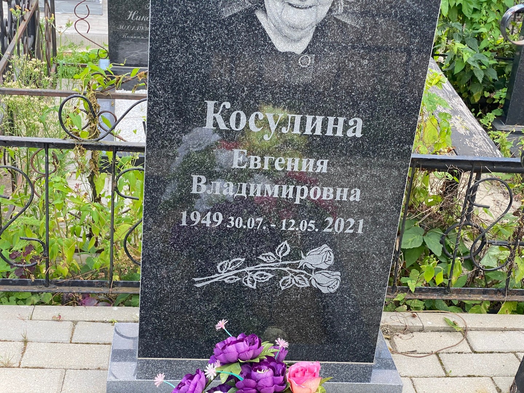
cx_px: 262
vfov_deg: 28.0
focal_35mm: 52
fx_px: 787
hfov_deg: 36.8
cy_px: 196
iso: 20
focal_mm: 6
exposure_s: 1/139
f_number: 2
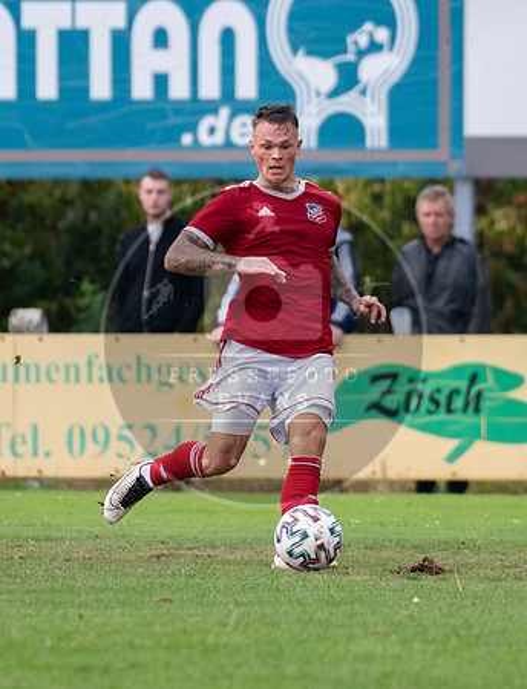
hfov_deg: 2.3
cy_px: 271
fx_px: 13392
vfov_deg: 2.9
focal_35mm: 668
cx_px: 349
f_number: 5.6
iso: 1600
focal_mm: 340
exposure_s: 1/1600
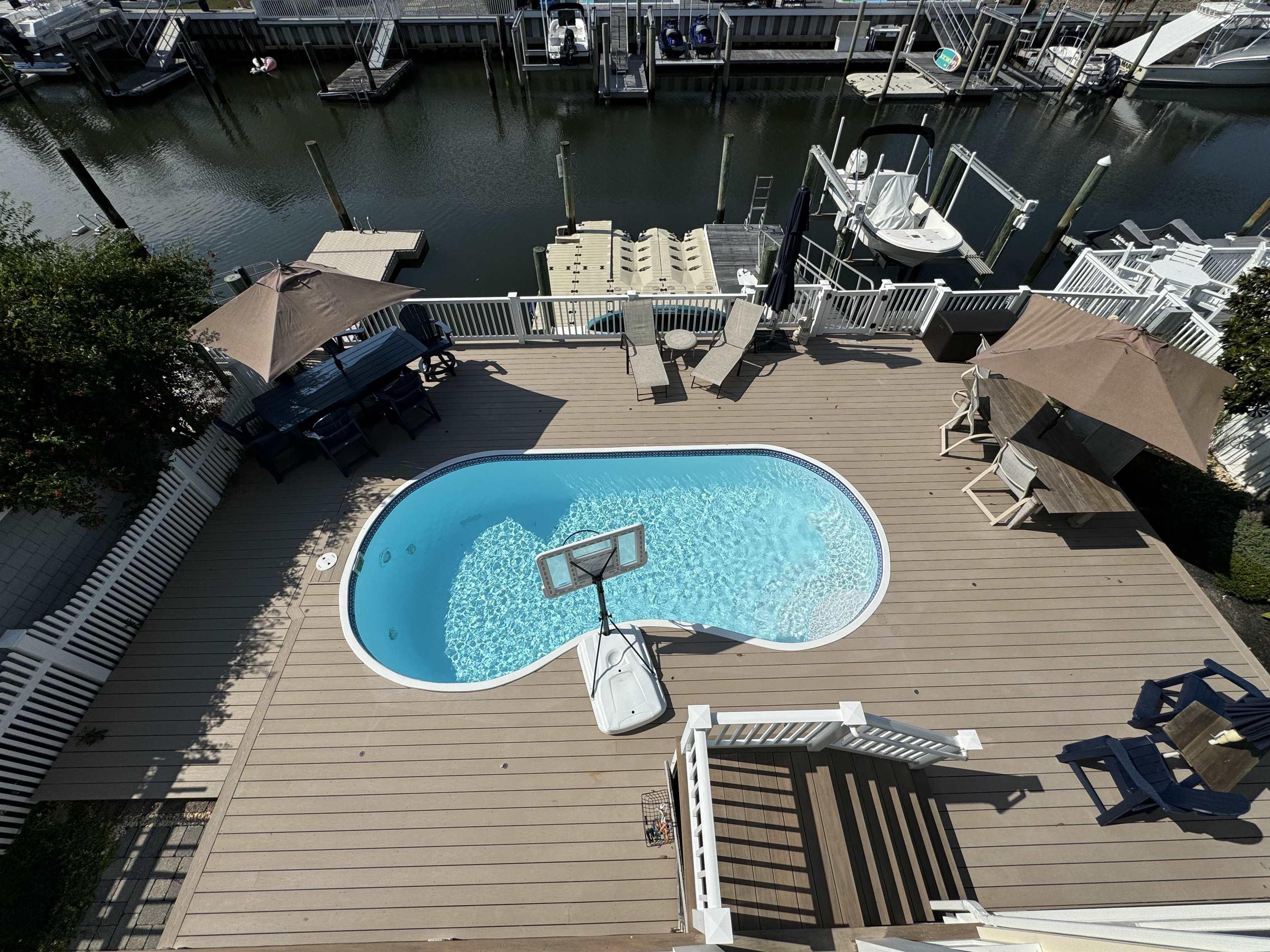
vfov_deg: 85.7
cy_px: 476
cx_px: 635
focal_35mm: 14
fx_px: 514
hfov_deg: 102.1
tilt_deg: -51.5
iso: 50
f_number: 2.2
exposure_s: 1/4926
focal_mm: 2.22
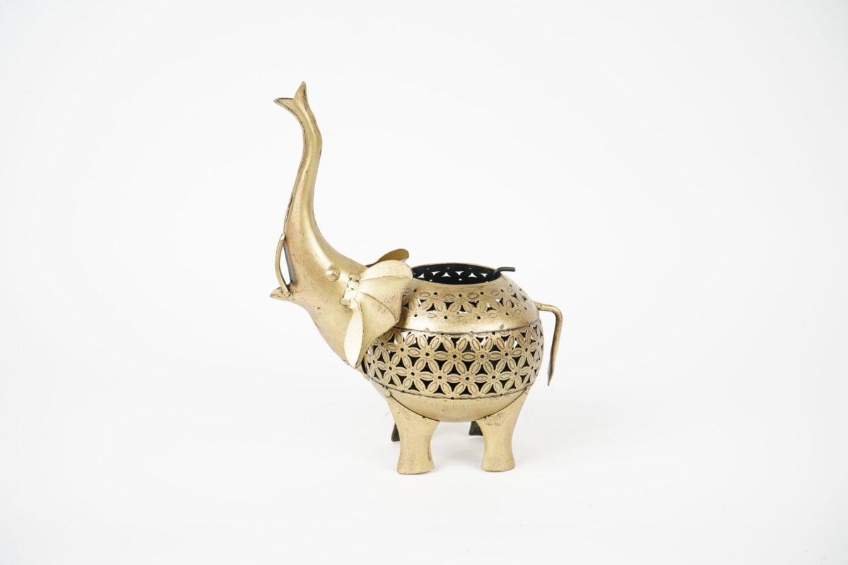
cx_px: 424
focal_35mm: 48
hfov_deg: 41.1
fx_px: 1131
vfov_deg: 28.1
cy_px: 282
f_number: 11
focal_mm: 48
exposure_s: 1/160
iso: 3200
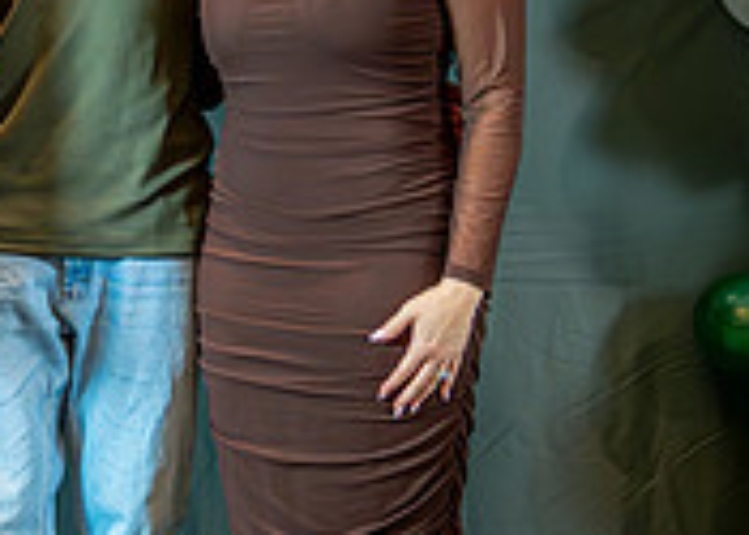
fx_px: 3850
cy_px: 183
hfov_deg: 11.1
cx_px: 124
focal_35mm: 181
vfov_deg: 7.9
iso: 1600
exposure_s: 1/400
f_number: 1.2
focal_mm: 50
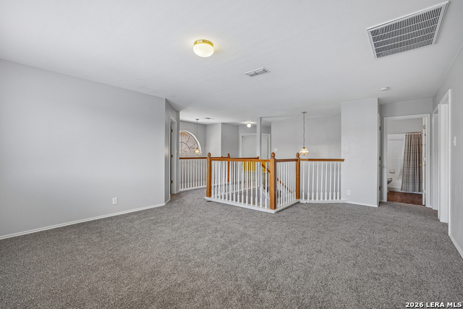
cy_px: 154
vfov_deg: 73.8
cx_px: 232
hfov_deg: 96.7
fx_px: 206
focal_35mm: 16
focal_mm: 16
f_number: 8
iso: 400
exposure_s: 1/30
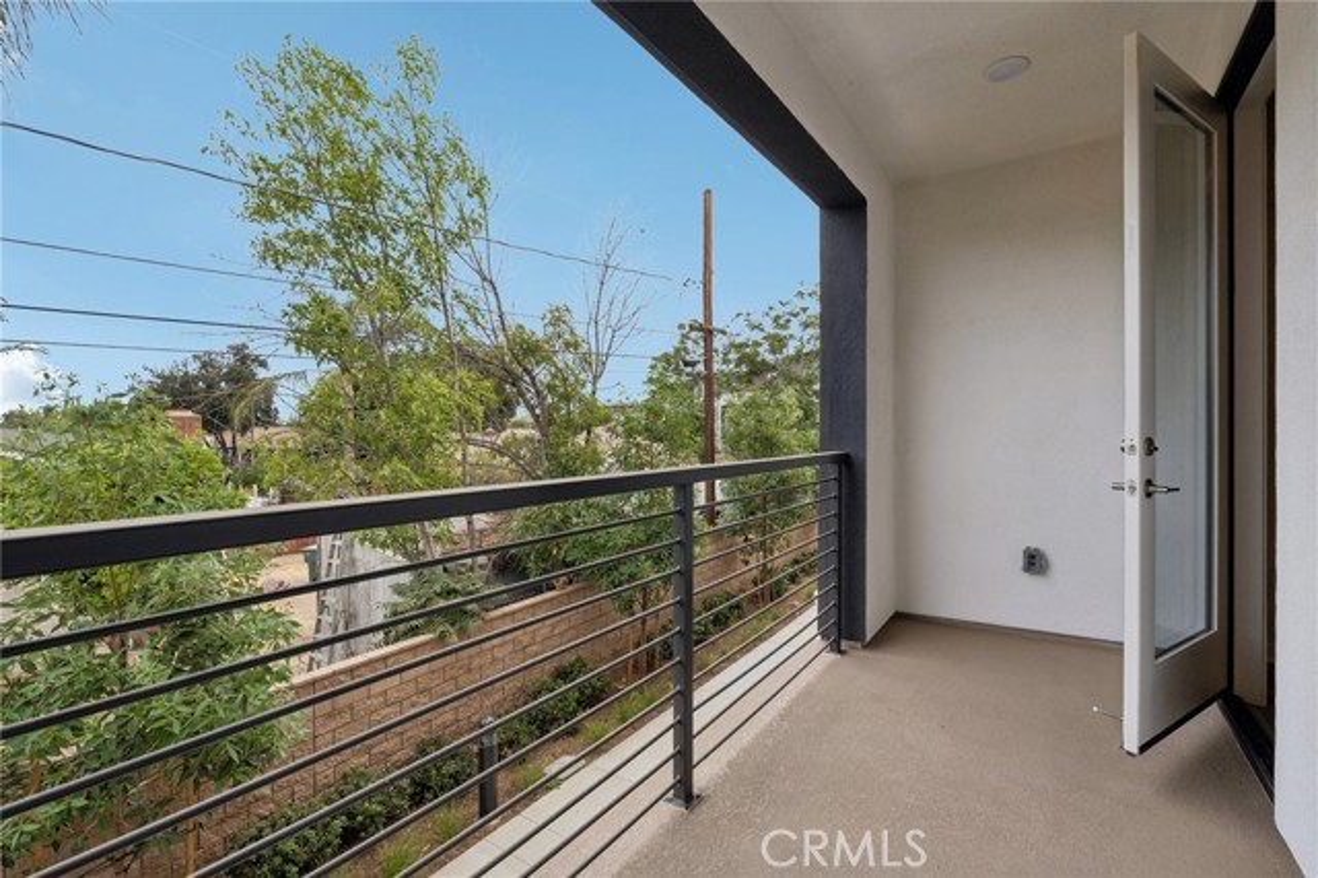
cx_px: 659
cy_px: 439
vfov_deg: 72.0
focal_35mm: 16
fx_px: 604
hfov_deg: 95.0
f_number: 7.1
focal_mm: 16.5
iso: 125
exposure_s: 1/400
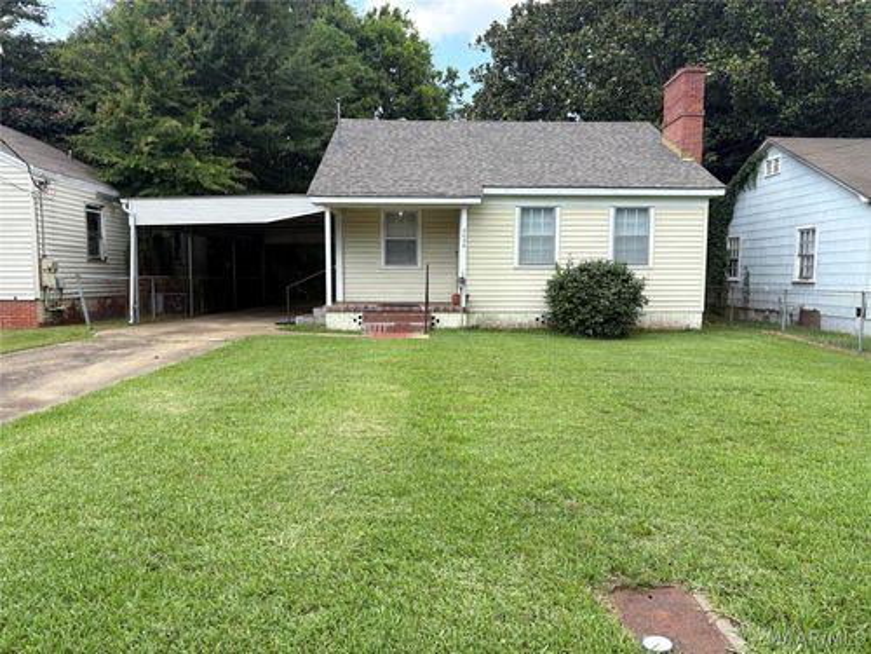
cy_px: 327
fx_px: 654
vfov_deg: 53.1
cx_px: 436
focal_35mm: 26
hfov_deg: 67.3
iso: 50
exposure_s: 1/840
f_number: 1.6
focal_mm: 5.96
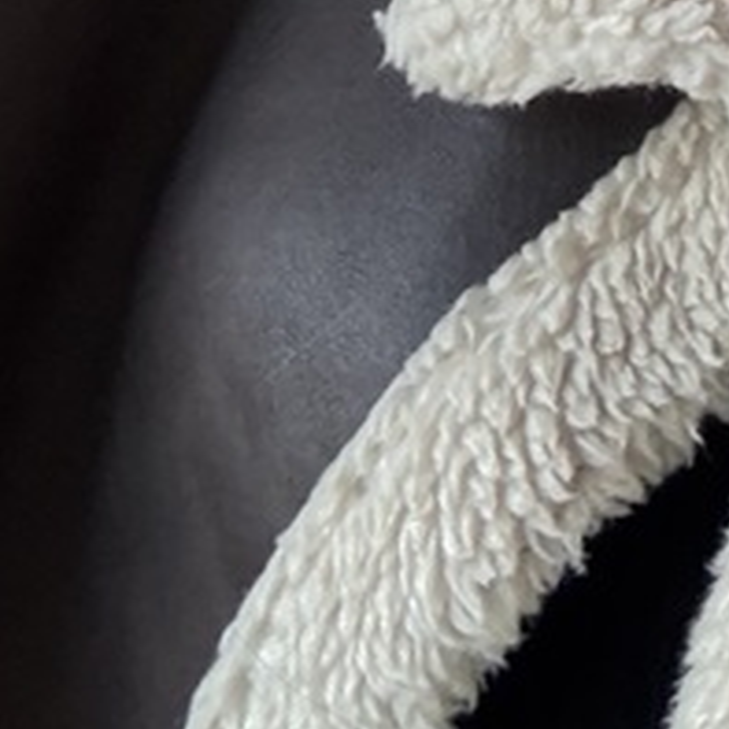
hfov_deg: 16.4
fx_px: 2263
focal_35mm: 95
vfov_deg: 13.9
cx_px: 1151
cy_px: -929
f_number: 1.9
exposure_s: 1/60
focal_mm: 2.69
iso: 160
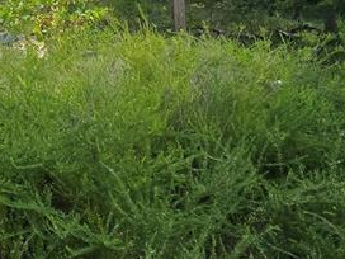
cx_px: 43
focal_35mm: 49
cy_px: -41
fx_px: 488
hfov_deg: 36.8
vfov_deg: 26.8
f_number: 2.2
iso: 50
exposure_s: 1/2010
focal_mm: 2.2
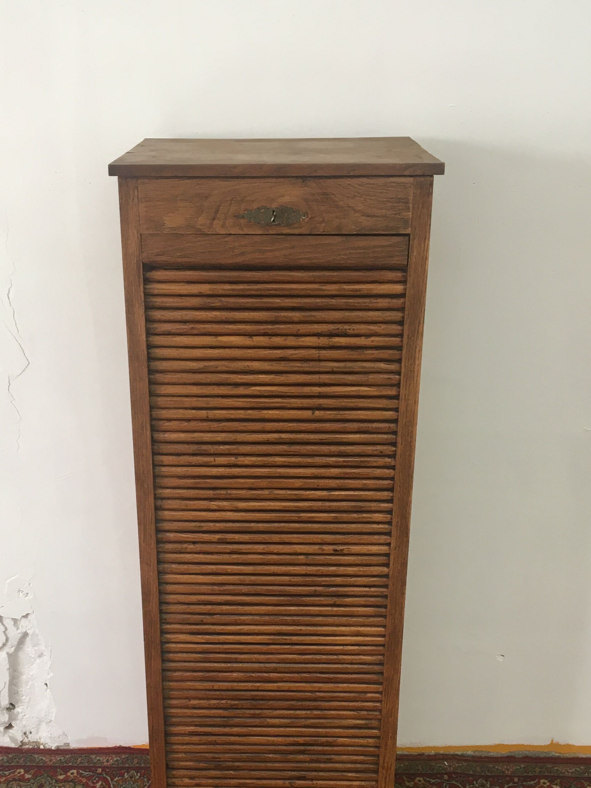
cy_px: 541
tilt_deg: -24.5
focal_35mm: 46
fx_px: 1047
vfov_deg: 40.6
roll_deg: +2.1
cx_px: 254
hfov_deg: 31.5
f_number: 2.2
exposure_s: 1/33
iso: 80
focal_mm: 4.15
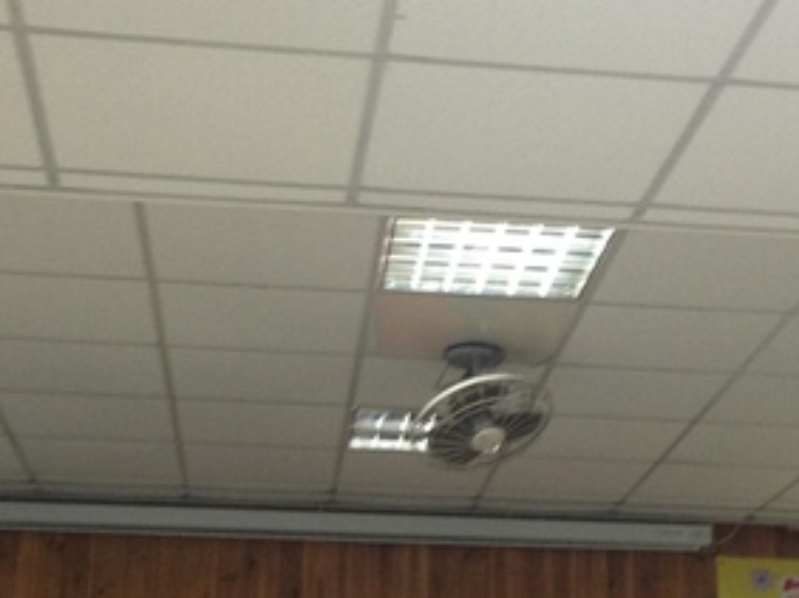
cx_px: 502
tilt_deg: +16.9
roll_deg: -1.0
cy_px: 384
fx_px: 1891
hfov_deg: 23.8
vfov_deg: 17.9
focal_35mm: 82
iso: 125
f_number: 2.4
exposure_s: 1/20
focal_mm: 4.12
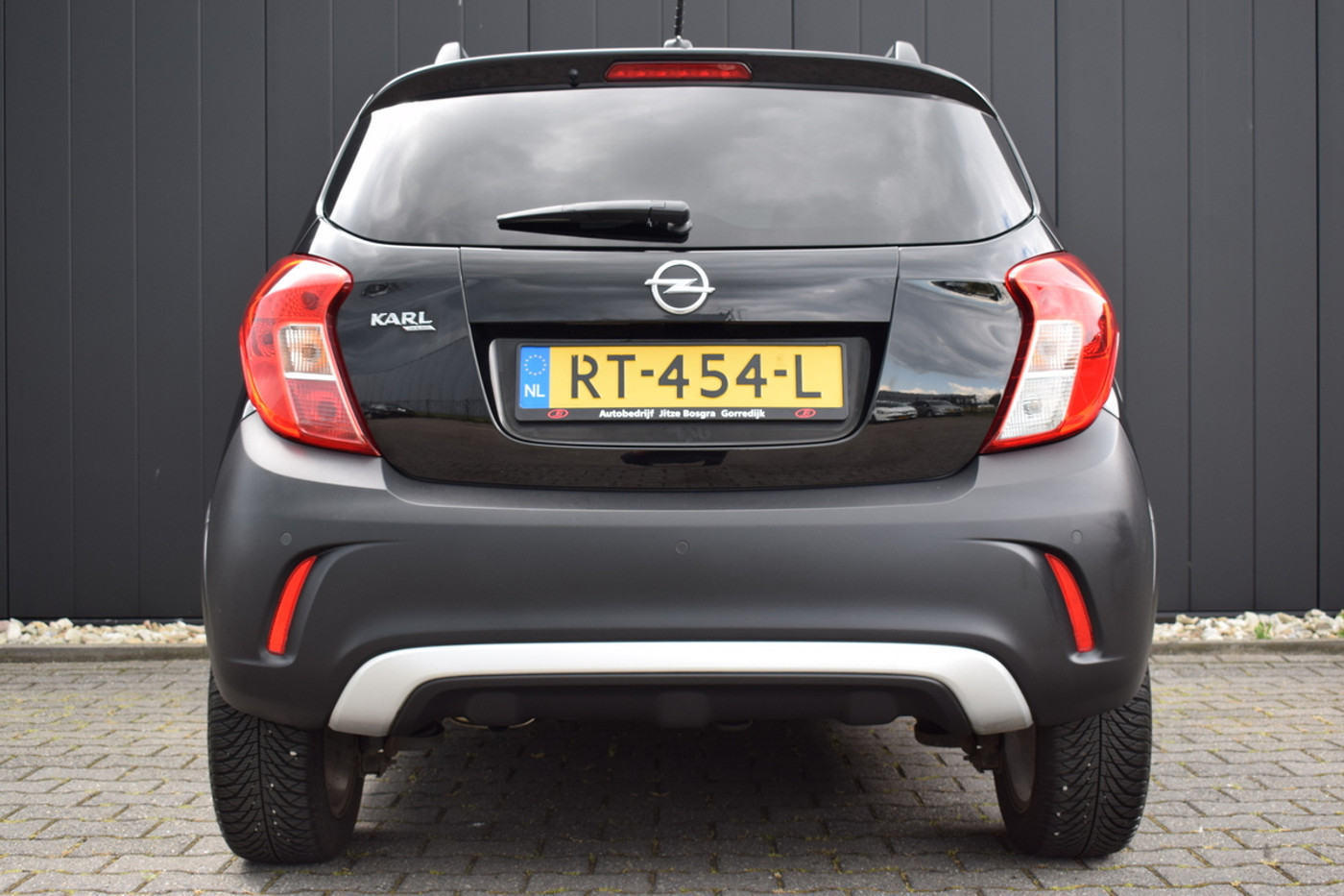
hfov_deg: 41.1
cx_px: 672
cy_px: 448
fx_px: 1792
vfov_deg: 28.1
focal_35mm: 48
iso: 400
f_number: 5.6
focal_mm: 32
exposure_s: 1/125
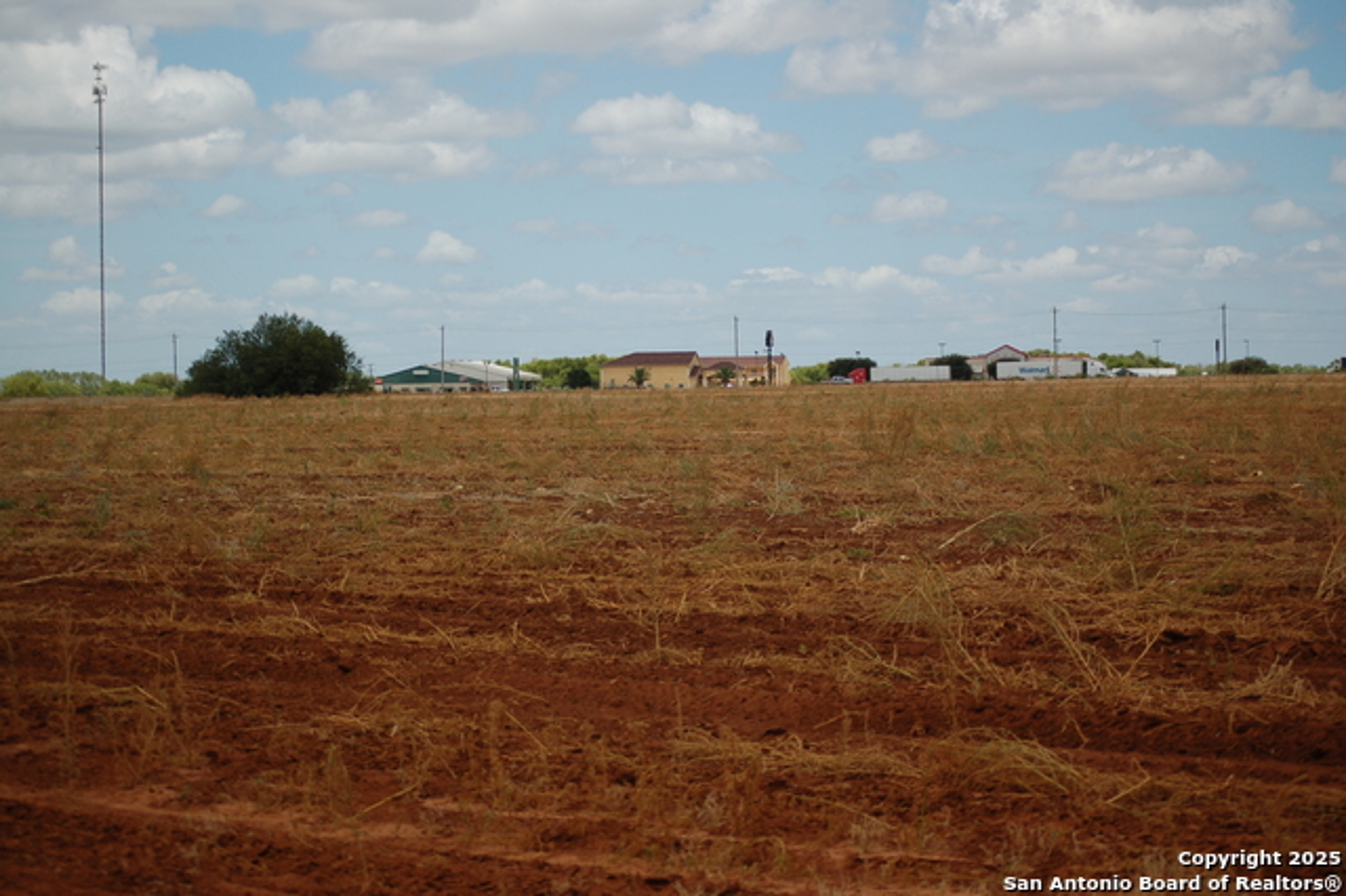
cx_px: 673
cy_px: 448
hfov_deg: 24.6
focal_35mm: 82
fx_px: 3083
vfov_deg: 16.5
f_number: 4
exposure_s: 1/2000
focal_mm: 55
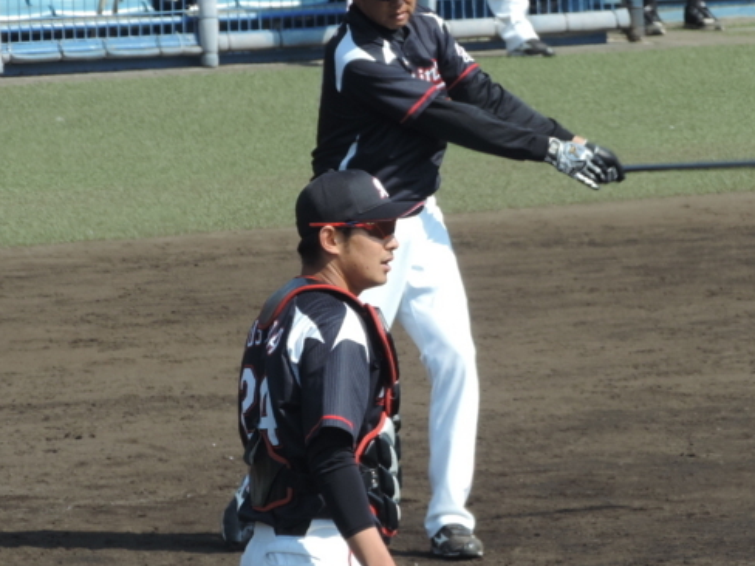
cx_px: 467
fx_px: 16794
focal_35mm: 770
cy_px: 240
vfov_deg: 1.9
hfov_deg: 2.6
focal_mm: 83.8
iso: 80
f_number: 4.9
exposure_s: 1/320
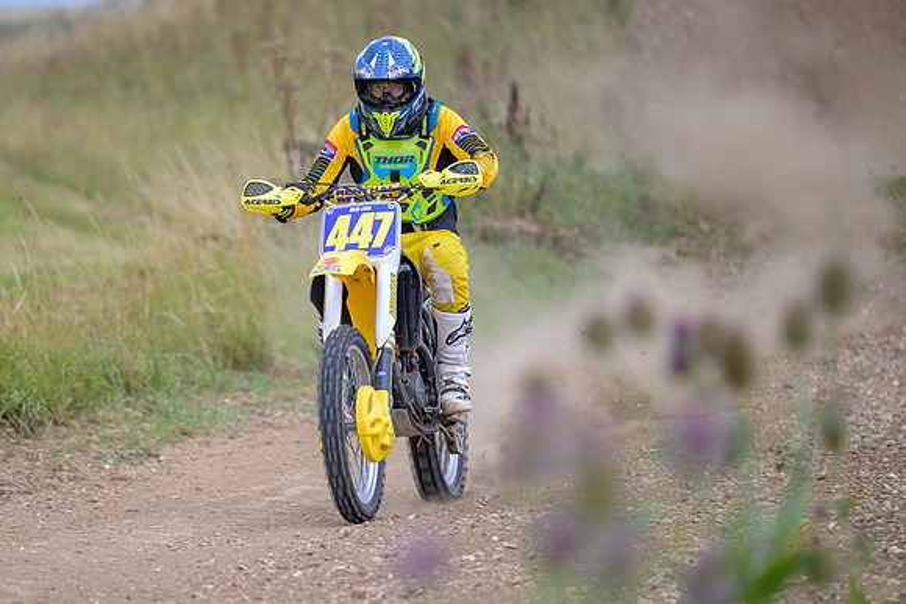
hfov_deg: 7.9
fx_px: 6538
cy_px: 325
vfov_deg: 5.3
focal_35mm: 260
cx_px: 346
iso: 64
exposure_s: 1/400
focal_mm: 200
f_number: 2.8
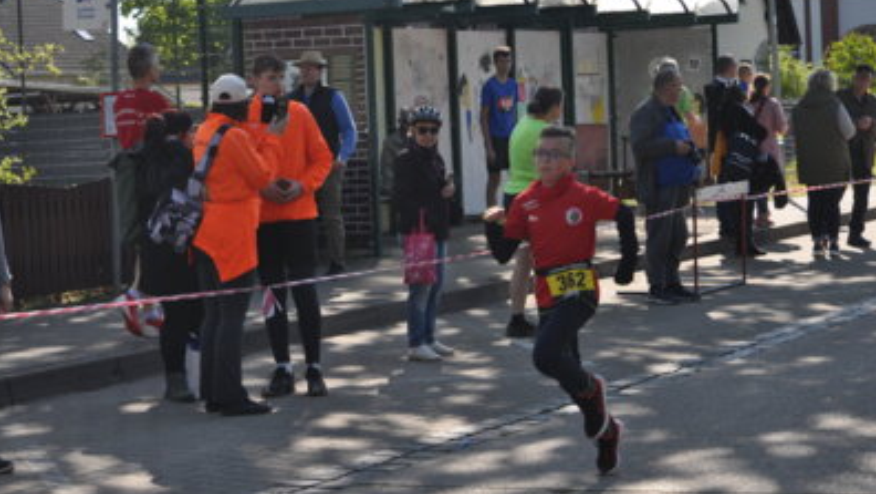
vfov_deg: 13.2
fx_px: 2138
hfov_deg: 23.2
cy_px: 284
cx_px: 436
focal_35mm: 92
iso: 400
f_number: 5
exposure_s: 1/1250
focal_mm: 58
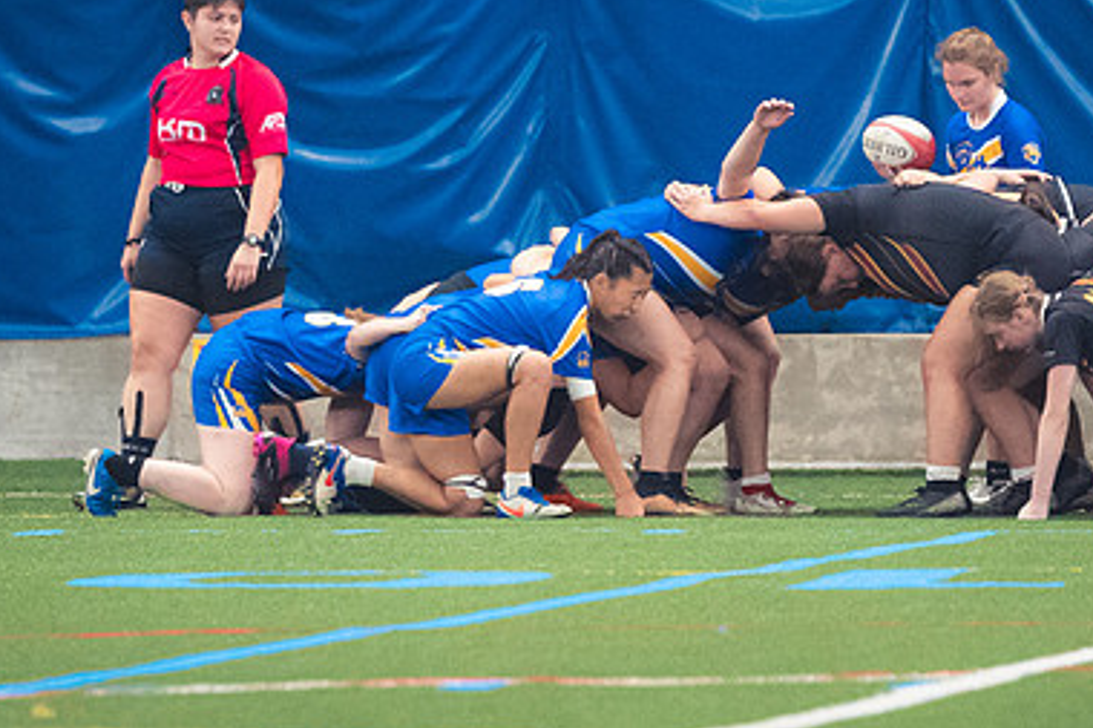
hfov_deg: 2.9
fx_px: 21303
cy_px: 233
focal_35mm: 702
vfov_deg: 2.0
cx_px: 358
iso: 5000
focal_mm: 200
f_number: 2.8
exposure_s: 1/320
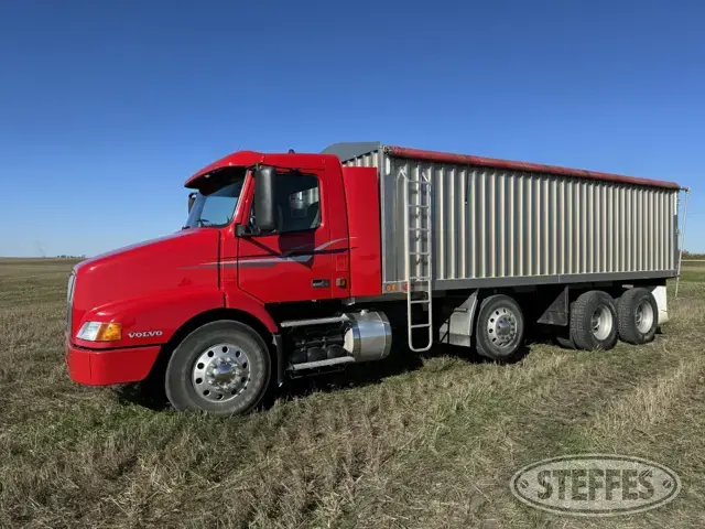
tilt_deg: +0.6
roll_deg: -1.8
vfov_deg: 56.8
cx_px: 352
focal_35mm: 24
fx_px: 489
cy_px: 264
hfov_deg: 71.6
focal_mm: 6.86
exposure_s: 1/4950
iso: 80
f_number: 1.78
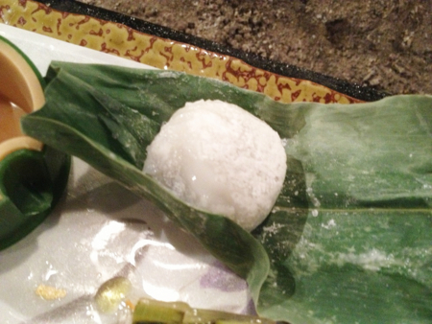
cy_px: 162
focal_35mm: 35
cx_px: 216
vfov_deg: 40.7
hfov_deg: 52.6
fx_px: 437
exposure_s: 1/15
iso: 500
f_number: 2.4
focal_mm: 4.28
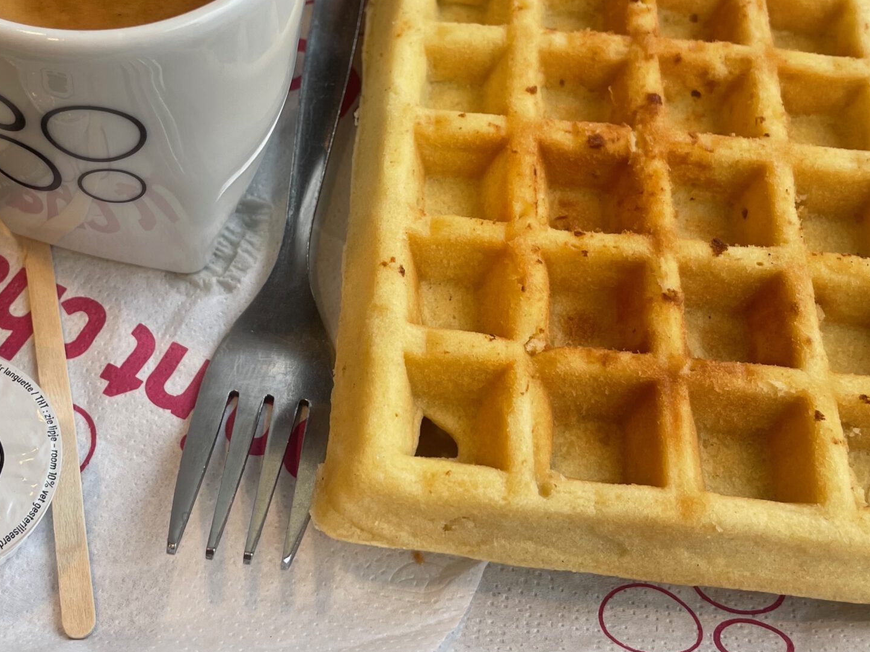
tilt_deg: -52.8
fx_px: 1156
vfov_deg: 31.0
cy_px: 175
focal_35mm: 46
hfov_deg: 40.9
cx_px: 309
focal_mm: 4.2
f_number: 1.6
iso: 32
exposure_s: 1/223
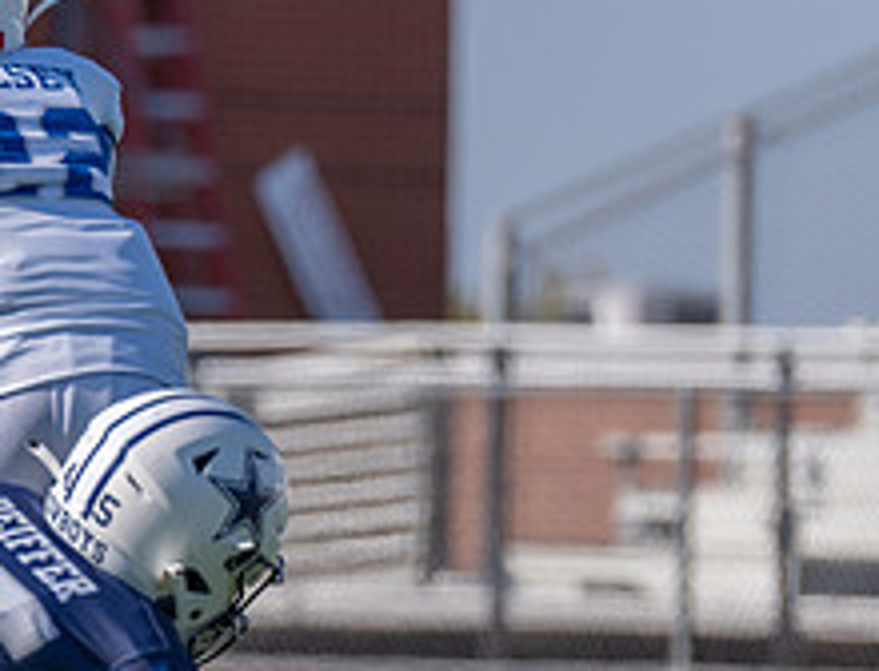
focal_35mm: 961
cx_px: -605
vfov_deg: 1.6
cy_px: 425
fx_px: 24563
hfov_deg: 2.0
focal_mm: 200
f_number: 3.5
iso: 100
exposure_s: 1/1250
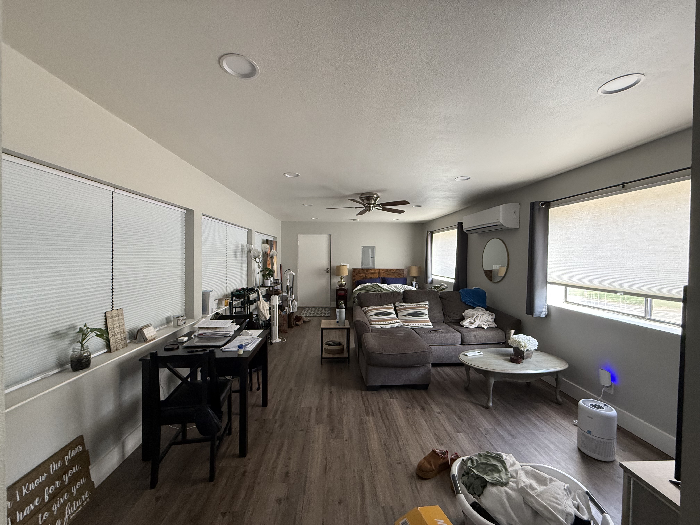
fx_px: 283
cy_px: 262
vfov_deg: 85.7
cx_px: 350
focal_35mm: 14
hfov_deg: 102.1
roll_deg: -0.4
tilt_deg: -1.0
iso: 320
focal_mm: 2.22
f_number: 2.2
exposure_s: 1/71
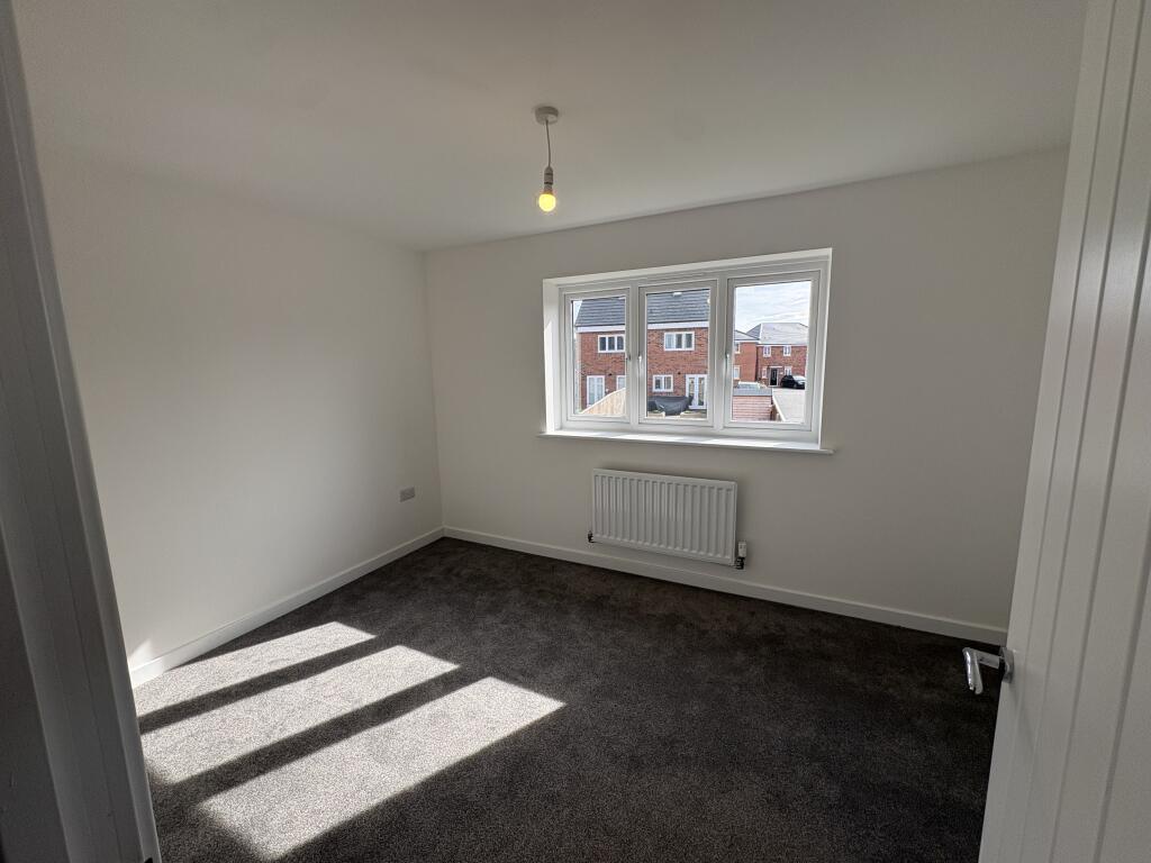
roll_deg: +1.6
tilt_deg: -7.8
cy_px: 432
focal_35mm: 14
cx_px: 576
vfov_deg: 85.7
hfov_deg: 102.1
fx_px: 466
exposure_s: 1/412
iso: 64
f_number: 2.2
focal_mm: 2.22
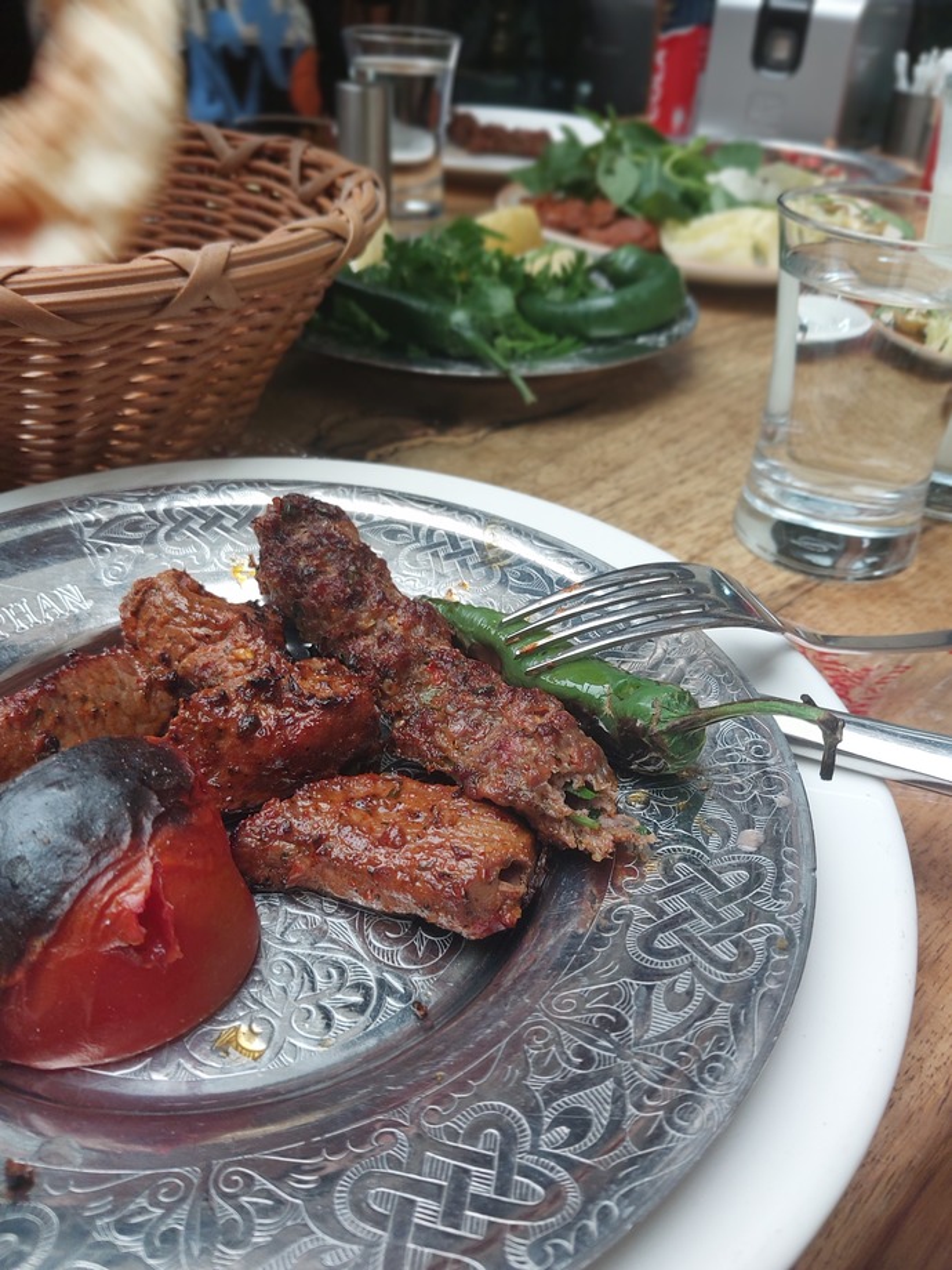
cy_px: 635
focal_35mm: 30
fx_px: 1100
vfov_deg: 60.0
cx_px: 476
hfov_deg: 46.8
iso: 64
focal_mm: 4.6
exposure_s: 1/25
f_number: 1.8
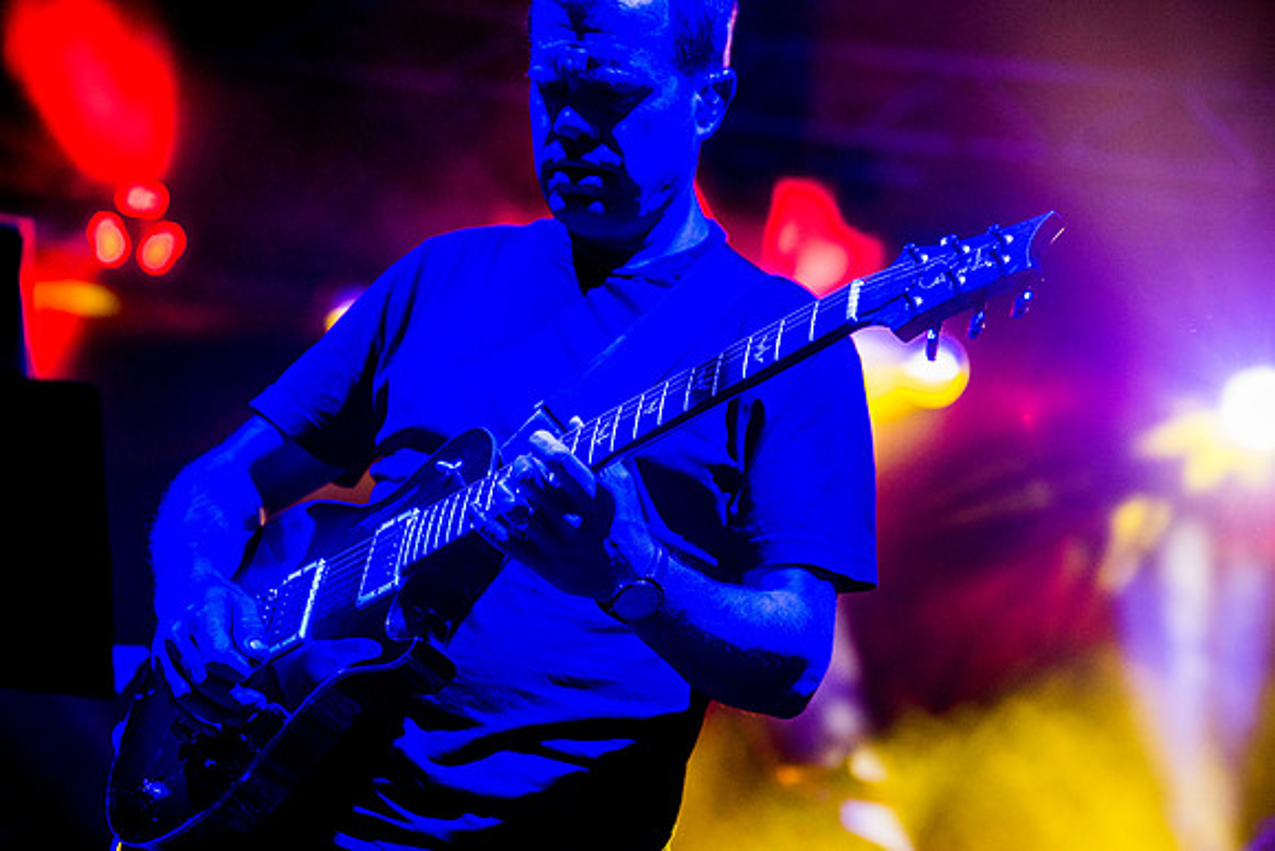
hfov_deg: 17.1
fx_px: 4251
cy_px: 426
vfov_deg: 11.4
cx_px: 638
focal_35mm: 120
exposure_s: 1/800
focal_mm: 120
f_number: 4
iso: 2000
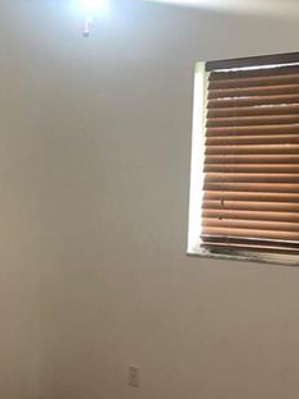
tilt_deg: -8.8
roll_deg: -1.3
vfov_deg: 27.7
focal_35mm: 69
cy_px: 303
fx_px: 795
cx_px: 105
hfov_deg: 21.2
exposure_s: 1/17
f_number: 1.8
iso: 40
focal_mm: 4
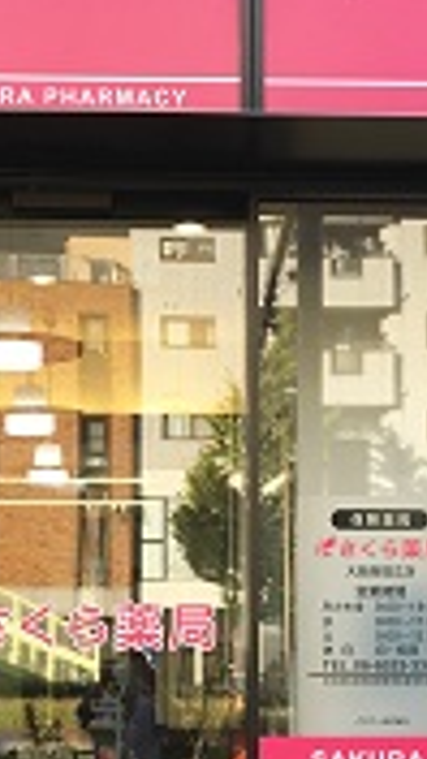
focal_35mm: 86
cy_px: 479
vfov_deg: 24.7
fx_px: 1731
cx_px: 203
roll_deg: +0.4
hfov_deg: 14.1
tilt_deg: +5.9
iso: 25
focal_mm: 4.15
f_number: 2.2
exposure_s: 1/175
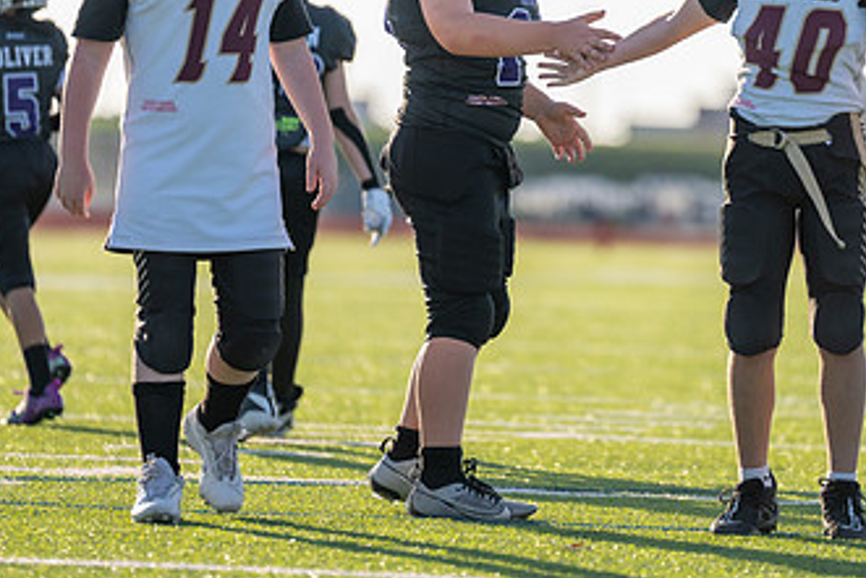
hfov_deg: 5.9
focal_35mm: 350
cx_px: 573
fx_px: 8423
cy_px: 111
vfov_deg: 3.9
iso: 160
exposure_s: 1/1250
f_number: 2.8
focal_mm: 200
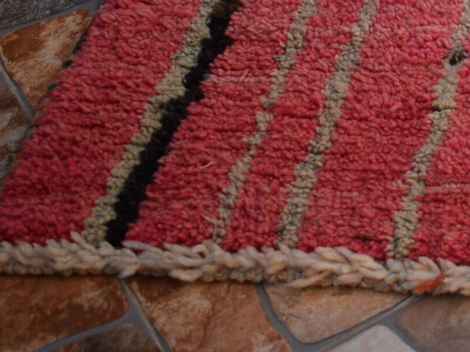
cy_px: -208
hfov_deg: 14.8
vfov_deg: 11.6
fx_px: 1653
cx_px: 743
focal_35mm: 122
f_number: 3.8
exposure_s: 1/200
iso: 100
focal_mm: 23
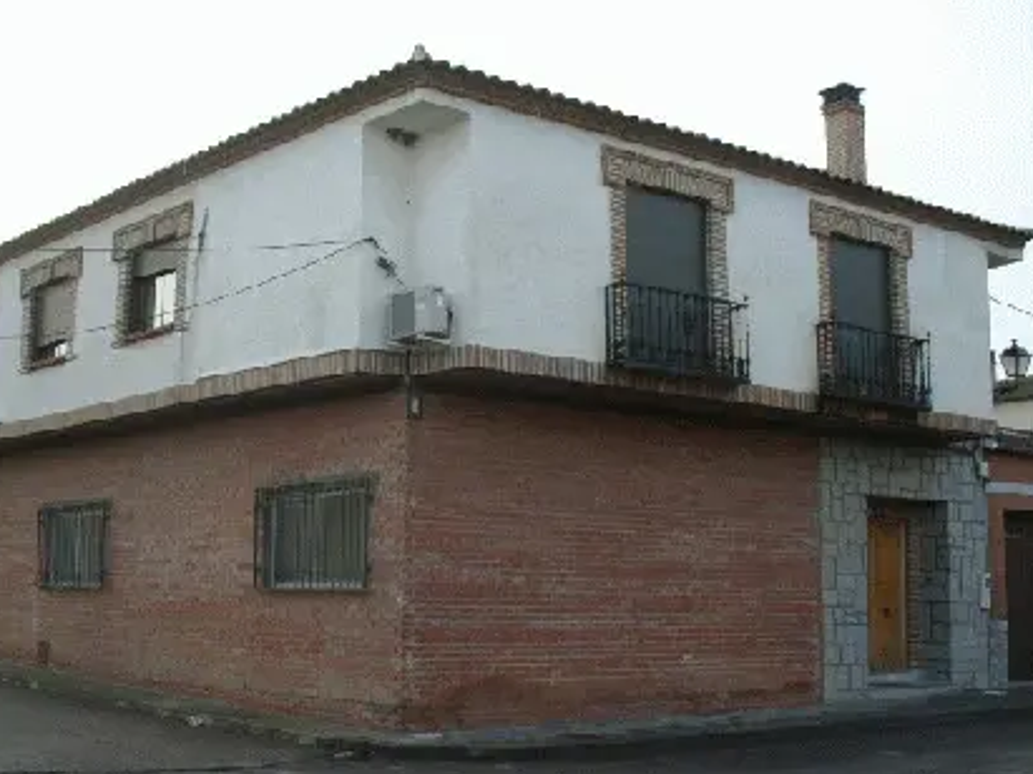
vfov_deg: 32.1
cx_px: 450
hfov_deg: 42.0
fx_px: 1342
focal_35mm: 45
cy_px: 426
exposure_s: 1/200
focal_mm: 6.1
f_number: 2.8
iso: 80
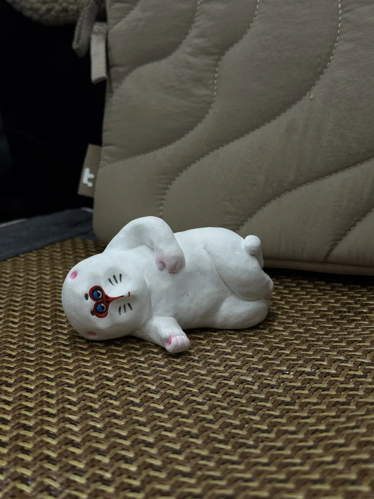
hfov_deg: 30.3
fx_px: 691
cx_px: 187
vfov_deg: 39.7
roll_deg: -0.1
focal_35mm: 48
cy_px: 250
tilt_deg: -12.8
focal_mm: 6.76
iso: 125
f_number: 1.78
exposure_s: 1/50
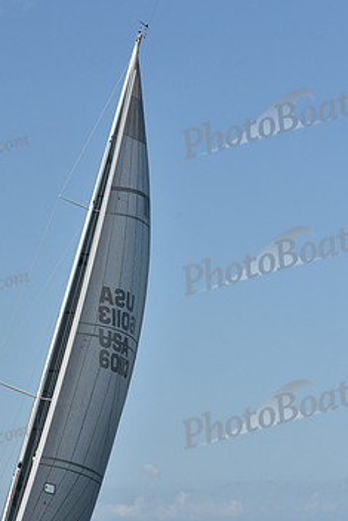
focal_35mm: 165
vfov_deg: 12.4
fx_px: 2390
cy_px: 355
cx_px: 106
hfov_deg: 8.3
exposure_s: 1/1250
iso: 320
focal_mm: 100
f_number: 10
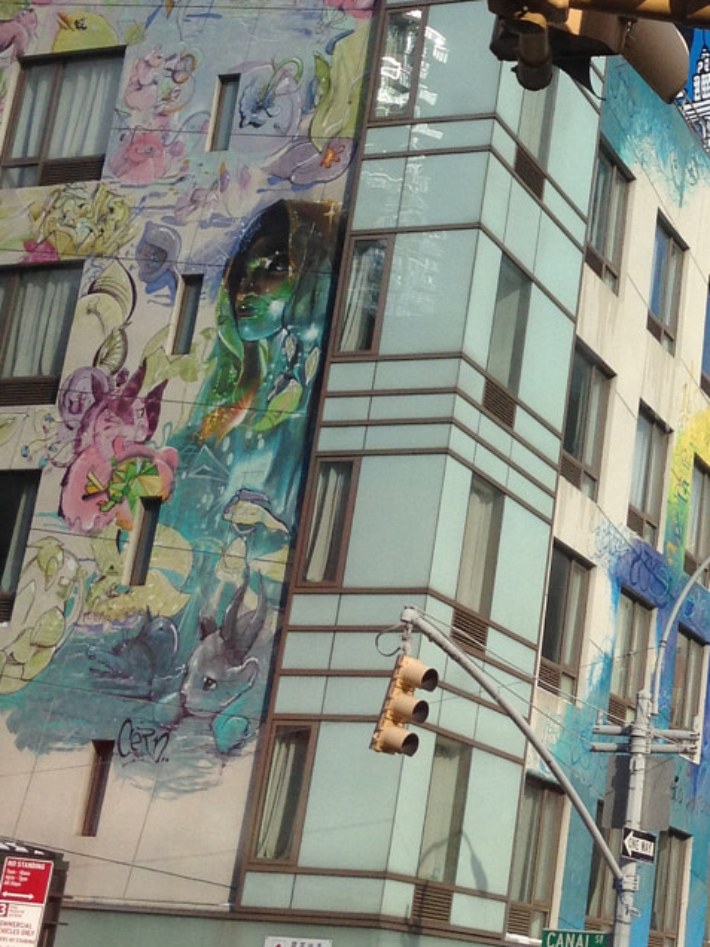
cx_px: 768
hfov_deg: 17.2
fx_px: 2270
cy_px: 299
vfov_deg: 23.4
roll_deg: -6.3
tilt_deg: +18.1
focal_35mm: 83
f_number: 2.4
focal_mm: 4.12
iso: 50
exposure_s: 1/1466
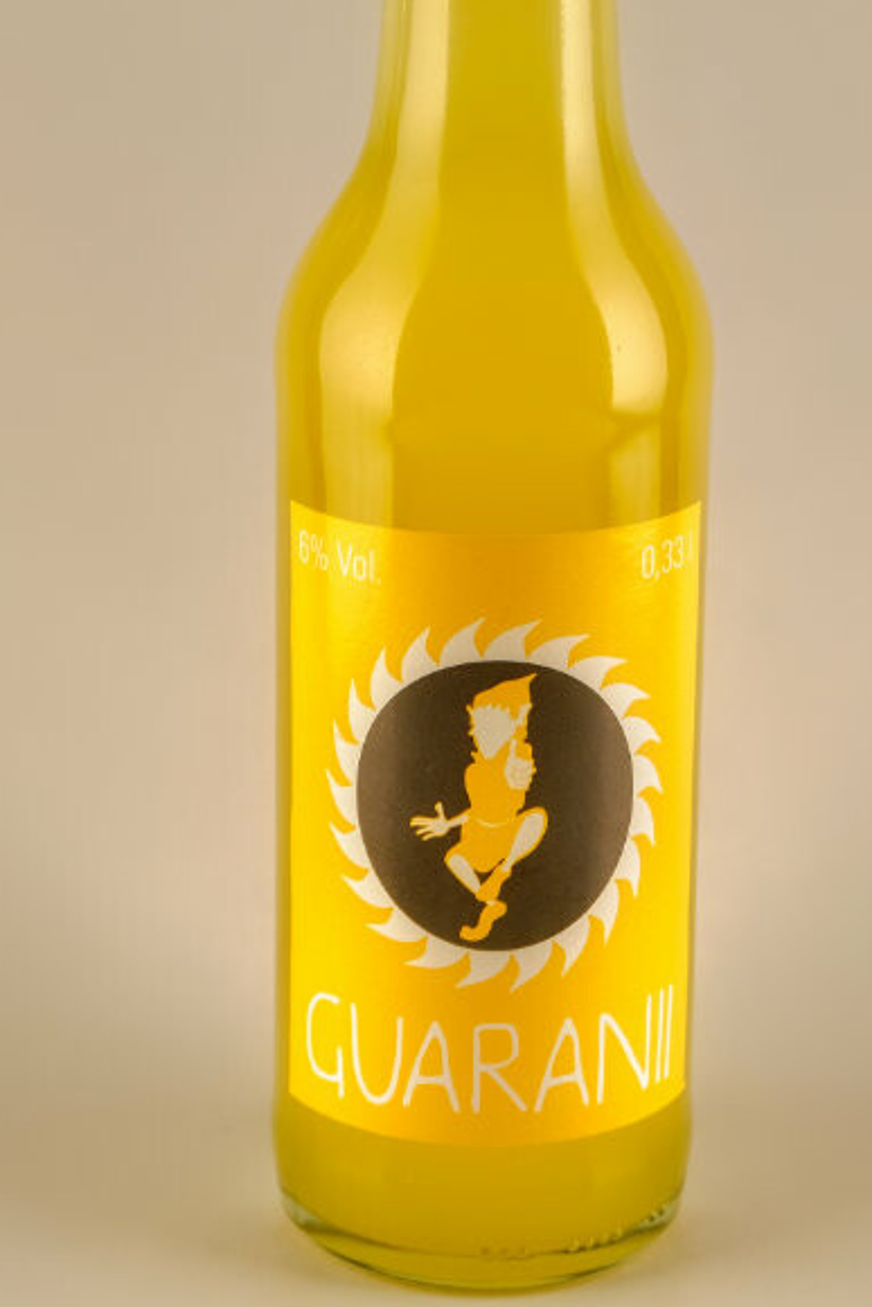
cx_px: 501
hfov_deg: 13.7
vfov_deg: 20.2
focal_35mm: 100
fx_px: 3631
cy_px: 291
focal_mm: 38.7
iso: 640
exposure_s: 1/58
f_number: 5.3
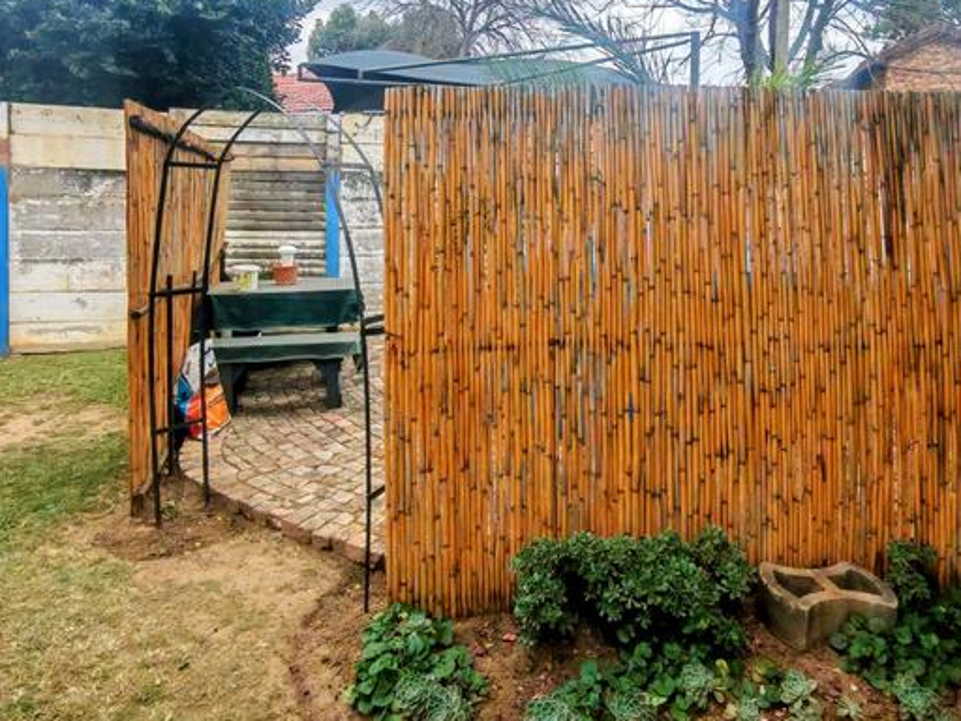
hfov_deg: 69.3
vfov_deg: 53.7
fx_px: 694
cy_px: 235
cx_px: 520
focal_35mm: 25
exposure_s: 1/640
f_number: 2.2
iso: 50
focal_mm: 1.96
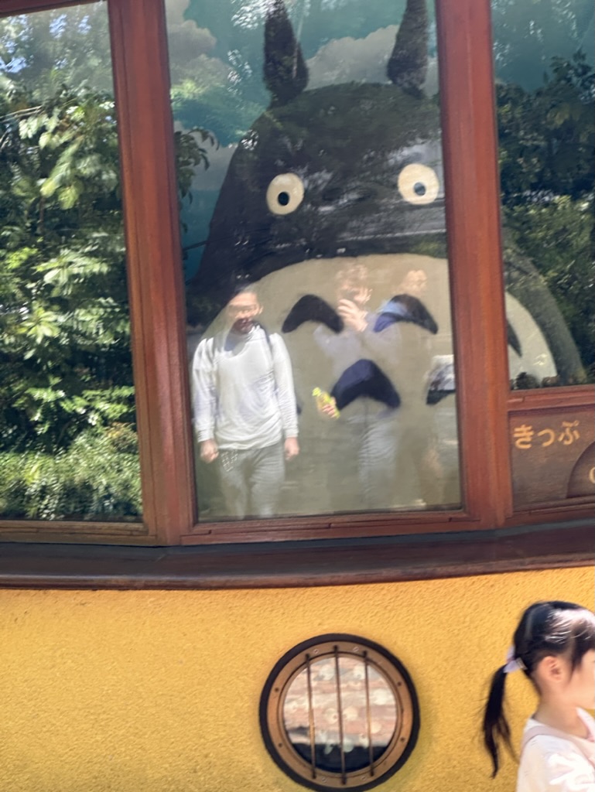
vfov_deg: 25.3
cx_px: 298
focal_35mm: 77
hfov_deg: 19.2
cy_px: 396
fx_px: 1763
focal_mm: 9
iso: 32
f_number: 2.8
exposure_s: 1/99
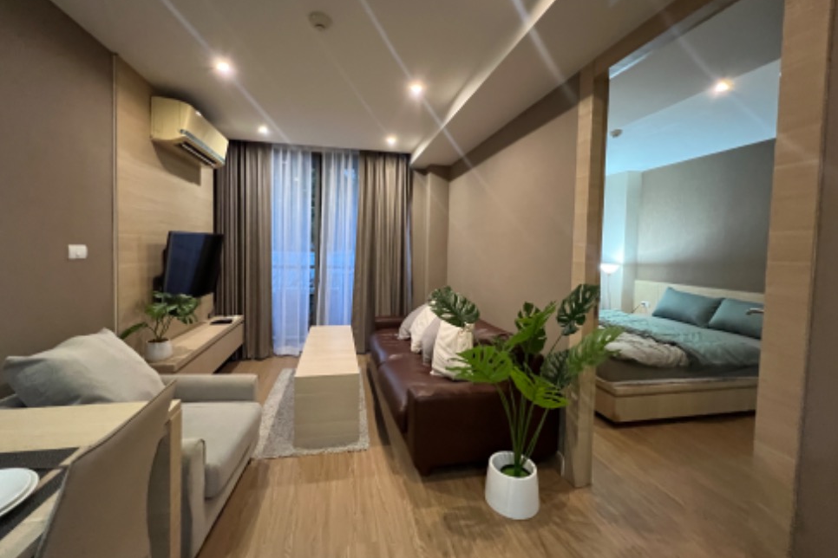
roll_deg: -1.3
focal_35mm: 14
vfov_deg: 81.1
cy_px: 263
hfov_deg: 104.2
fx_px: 326
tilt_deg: -1.9
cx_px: 406
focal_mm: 1.57
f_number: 1.8
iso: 800
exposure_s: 1/50
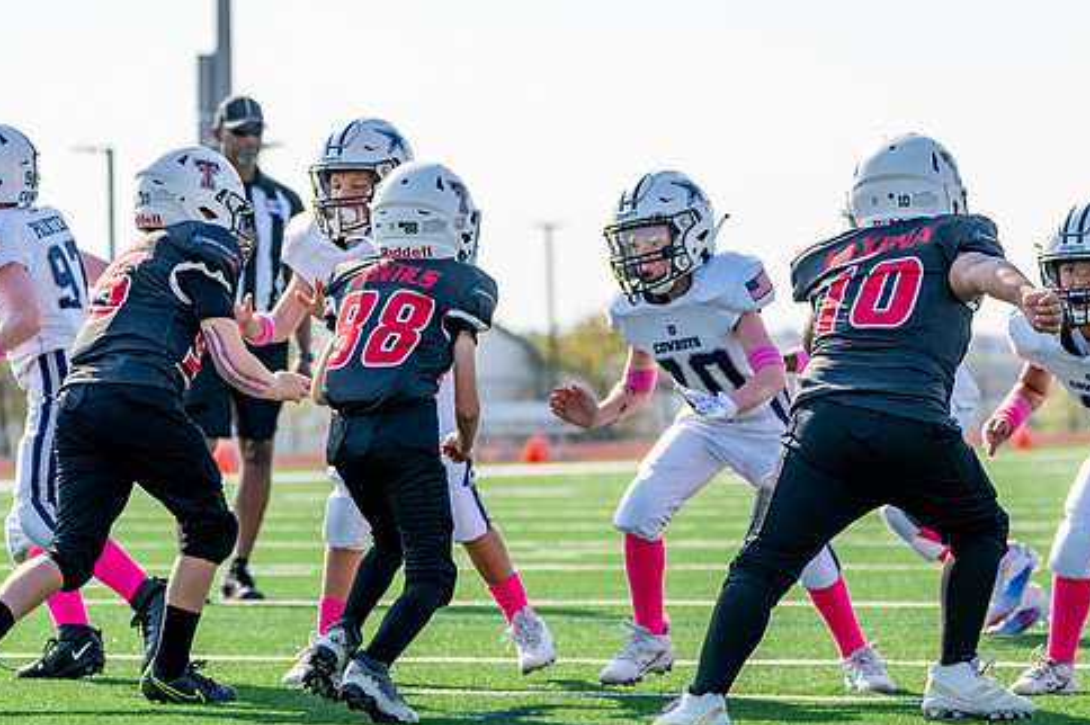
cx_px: 640
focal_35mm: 203
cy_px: 459
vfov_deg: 6.8
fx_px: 6142
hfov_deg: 10.1
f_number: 5
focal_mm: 158
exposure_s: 1/1000
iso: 200
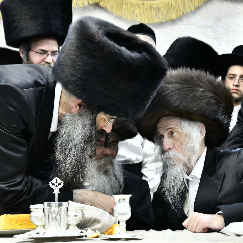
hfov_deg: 24.0
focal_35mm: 72
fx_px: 572
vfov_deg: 24.0
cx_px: 127
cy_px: 122
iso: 3200
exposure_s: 1/200
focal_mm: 56
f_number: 5.6
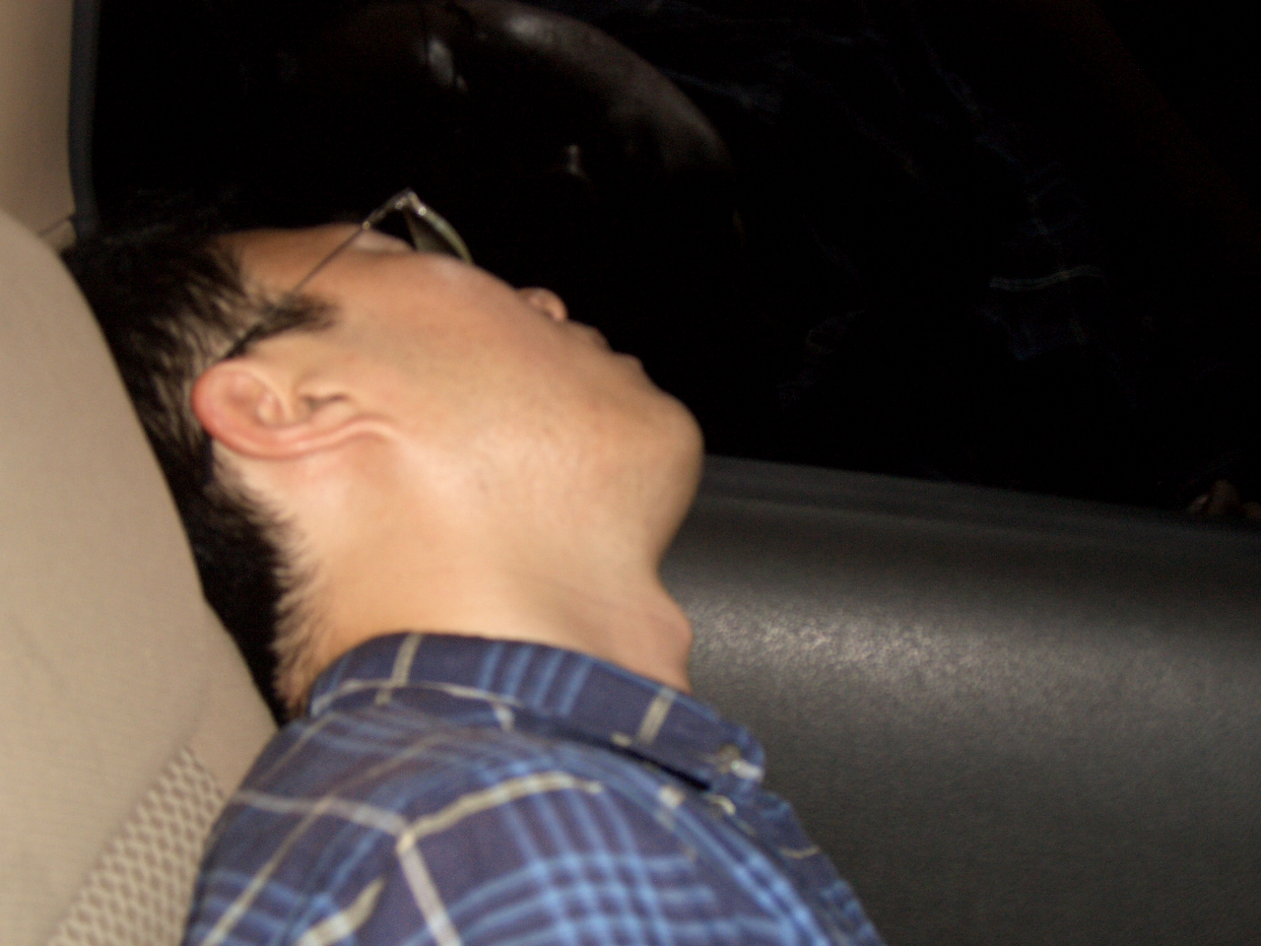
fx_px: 2404
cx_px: 630
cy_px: 473
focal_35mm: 66
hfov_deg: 29.4
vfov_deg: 22.3
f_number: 3.4
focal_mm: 14.2
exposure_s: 1/60
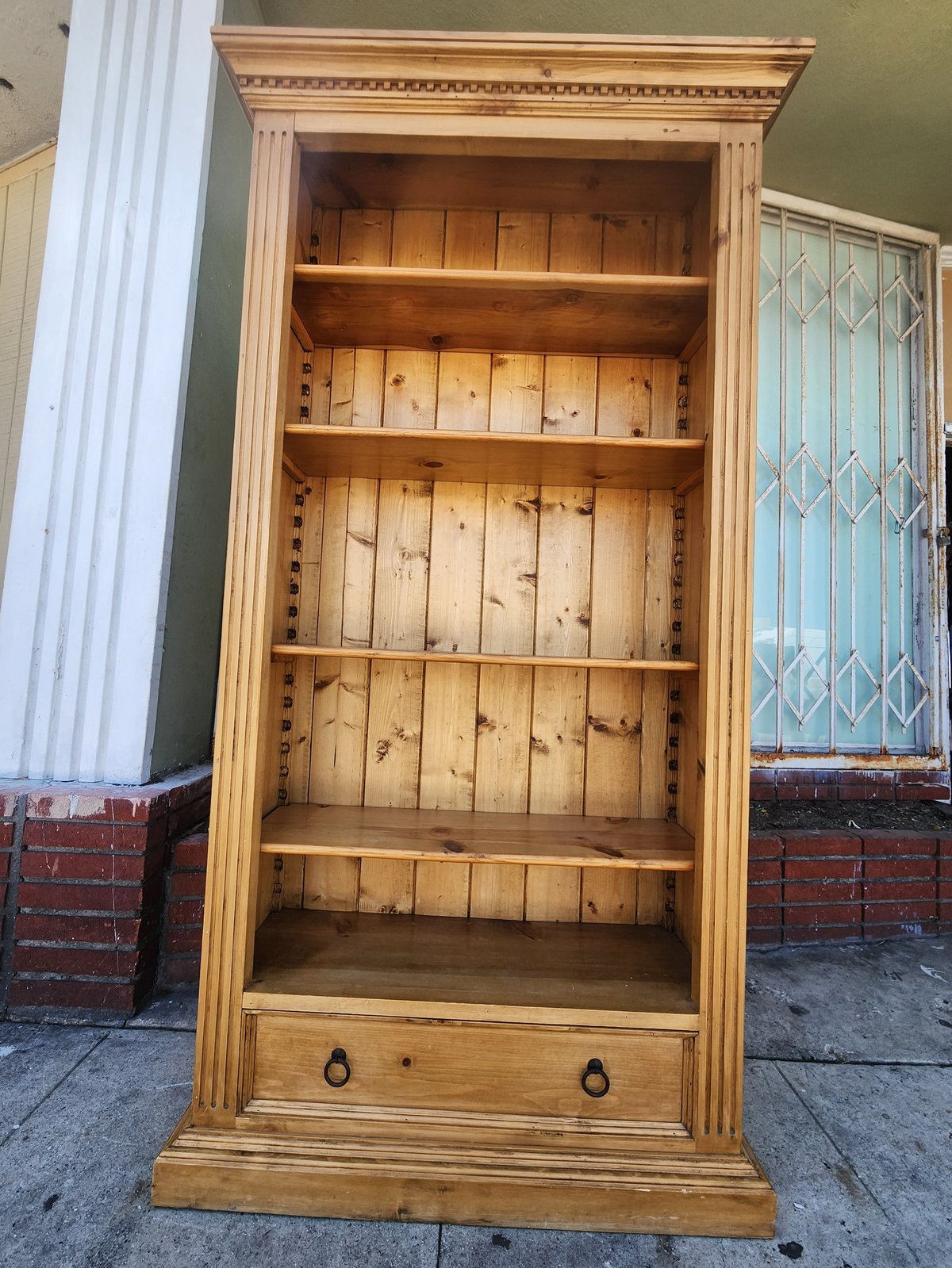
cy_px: 634
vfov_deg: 106.2
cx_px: 476
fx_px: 477
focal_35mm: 13
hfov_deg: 89.9
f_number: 2.2
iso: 50
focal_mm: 2.2
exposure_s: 1/341
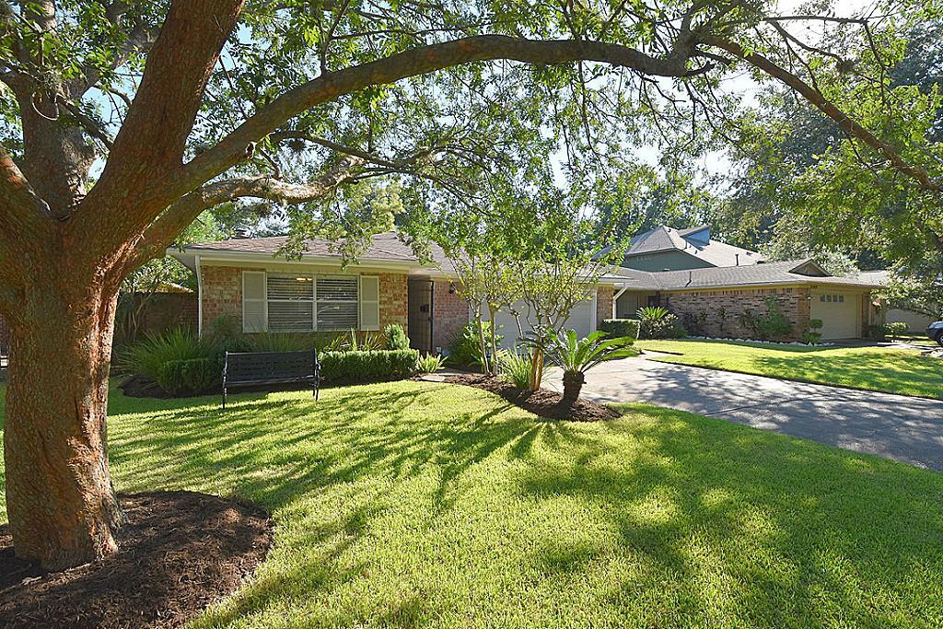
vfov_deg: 77.3
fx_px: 393
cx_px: 472
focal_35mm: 15
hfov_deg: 100.4
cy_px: 314
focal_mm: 10
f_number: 8
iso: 250
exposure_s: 1/250
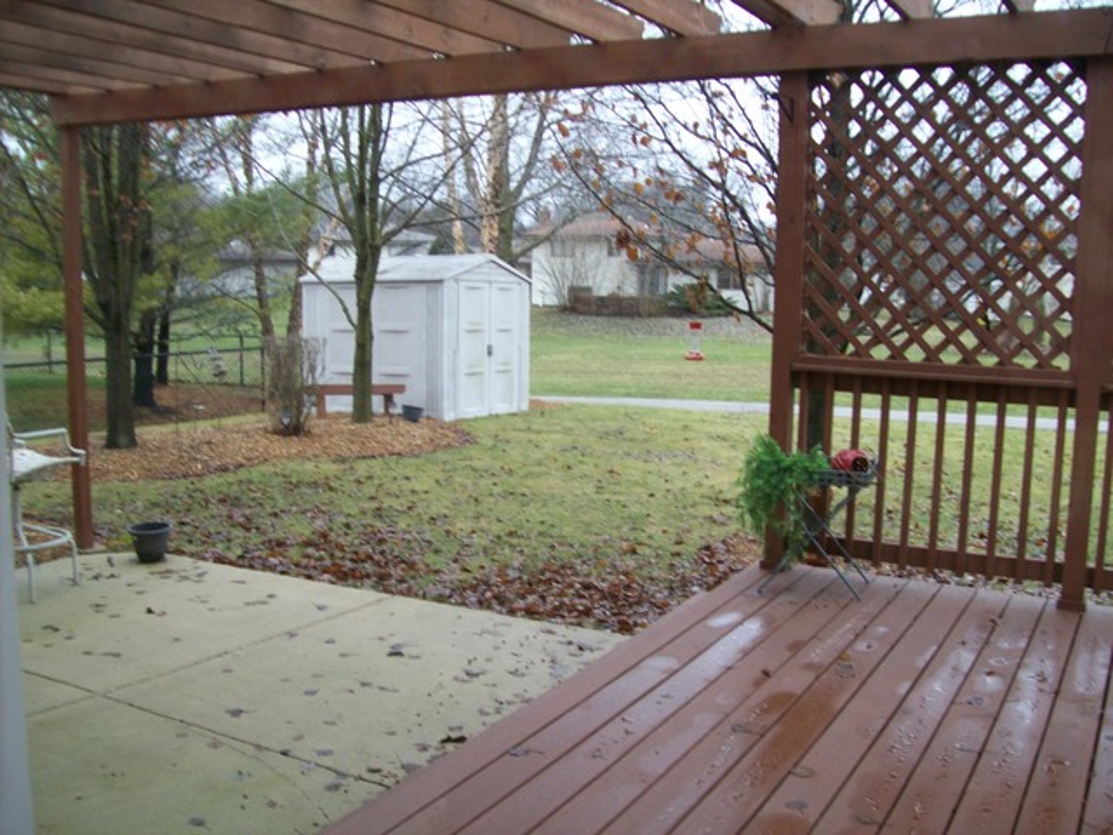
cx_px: 556
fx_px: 1157
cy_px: 418
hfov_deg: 51.4
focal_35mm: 36
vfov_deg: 39.7
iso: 80
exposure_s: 1/96.7
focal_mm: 6
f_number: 2.7
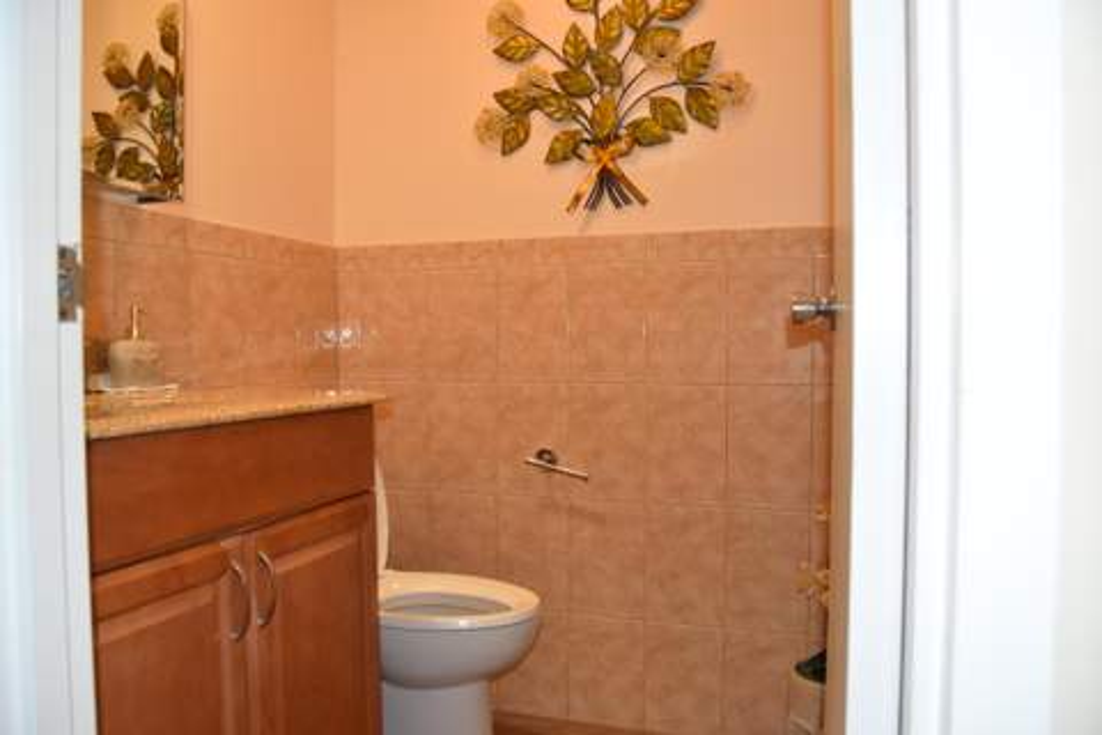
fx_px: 826
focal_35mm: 27
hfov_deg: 67.4
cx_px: 551
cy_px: 368
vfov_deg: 47.9
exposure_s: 1/80
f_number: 4.5
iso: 800
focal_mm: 18
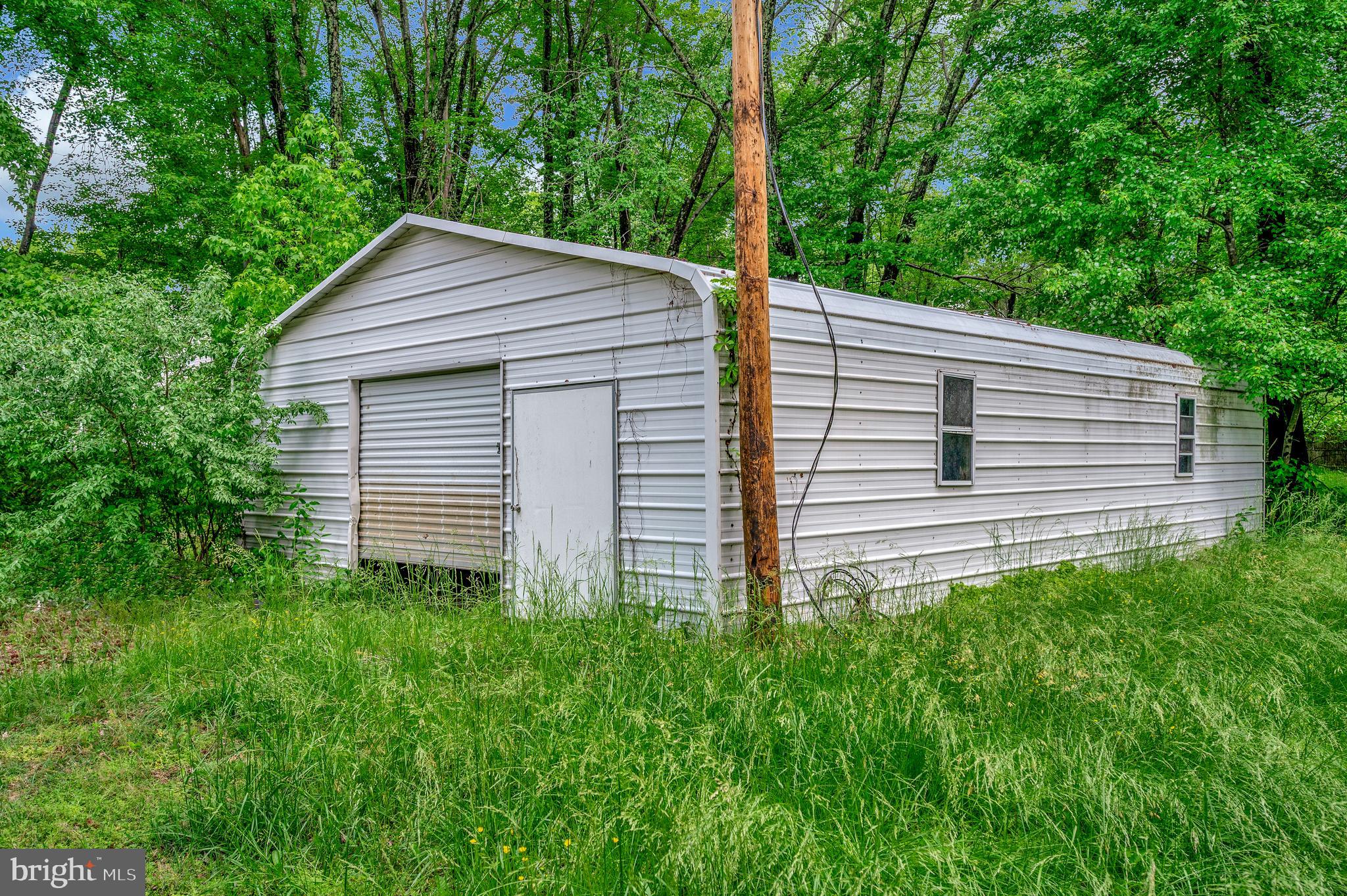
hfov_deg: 68.4
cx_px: 674
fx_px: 991
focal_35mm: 26
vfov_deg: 48.7
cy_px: 448
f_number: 5.6
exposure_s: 1/250
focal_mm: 26.5
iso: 180
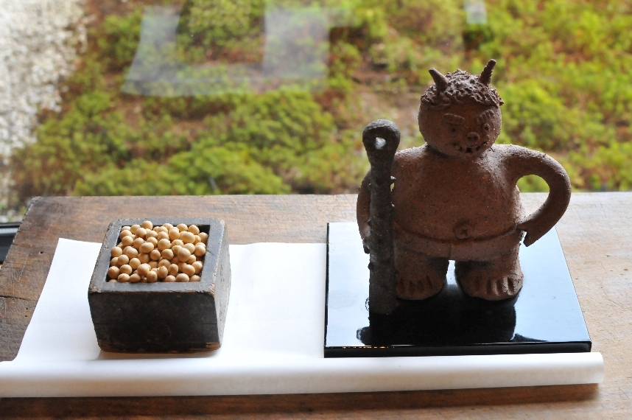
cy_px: 210
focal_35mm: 52
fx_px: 921
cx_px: 316
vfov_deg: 25.7
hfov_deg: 37.9
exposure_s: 1/160
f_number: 5.6
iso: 1600
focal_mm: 35
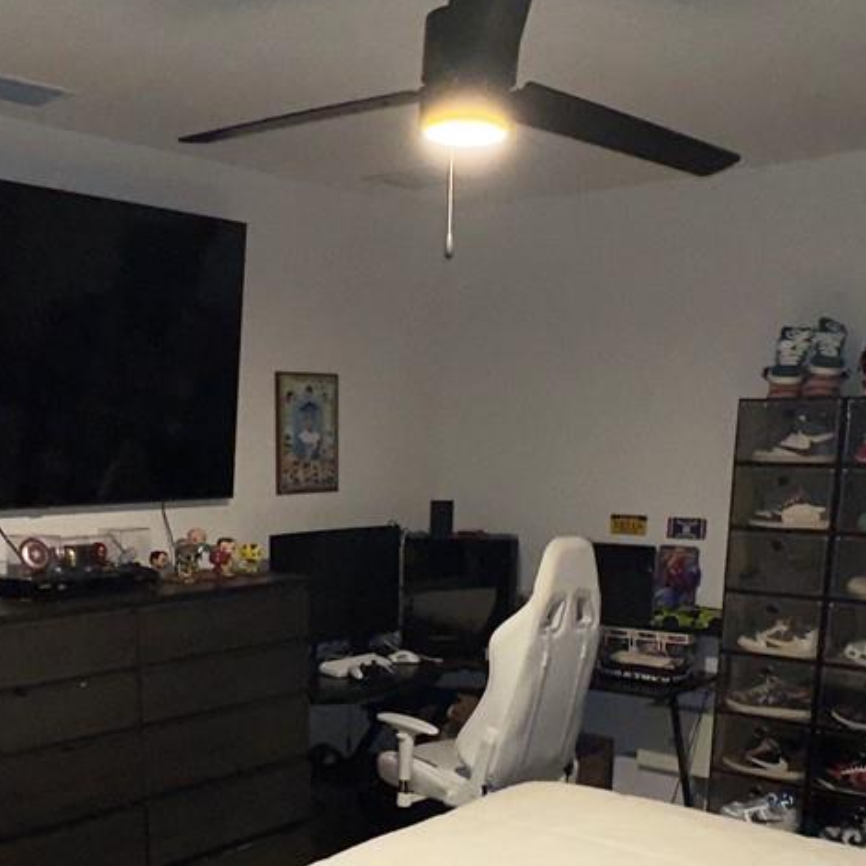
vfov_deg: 38.4
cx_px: 311
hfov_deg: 39.7
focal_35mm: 42
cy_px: 704
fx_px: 1189
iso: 100
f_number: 2.2
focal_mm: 2.22
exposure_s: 1/60
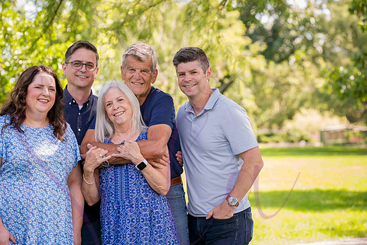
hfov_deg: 18.1
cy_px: 123
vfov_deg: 12.1
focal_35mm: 113
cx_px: 145
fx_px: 1152
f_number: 4
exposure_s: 1/320
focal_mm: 92
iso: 400
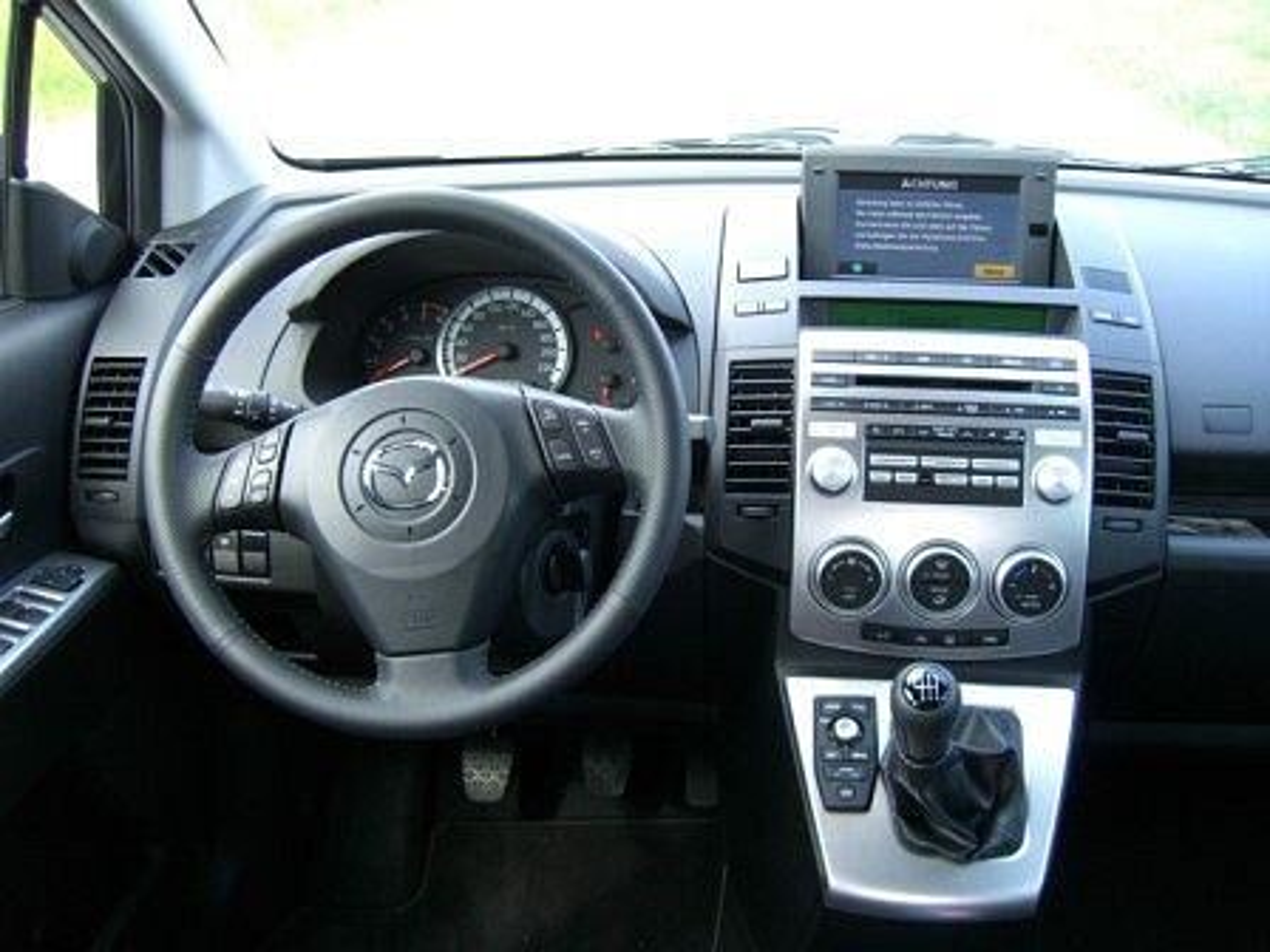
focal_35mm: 38
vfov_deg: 37.7
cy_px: 476
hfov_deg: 49.0
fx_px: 1394
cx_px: 635
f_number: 2.8
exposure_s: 1/100
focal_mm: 7.9
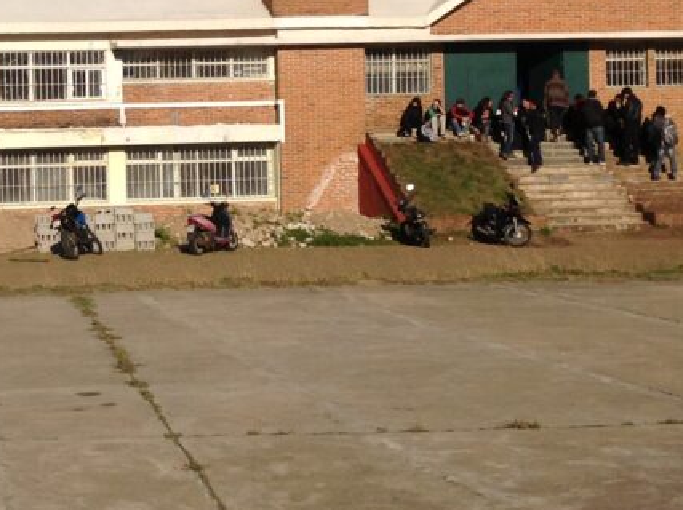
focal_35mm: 84
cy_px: 161
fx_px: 1655
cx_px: 58
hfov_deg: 22.7
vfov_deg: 17.5
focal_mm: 4.28
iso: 50
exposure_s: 1/3788
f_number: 2.4
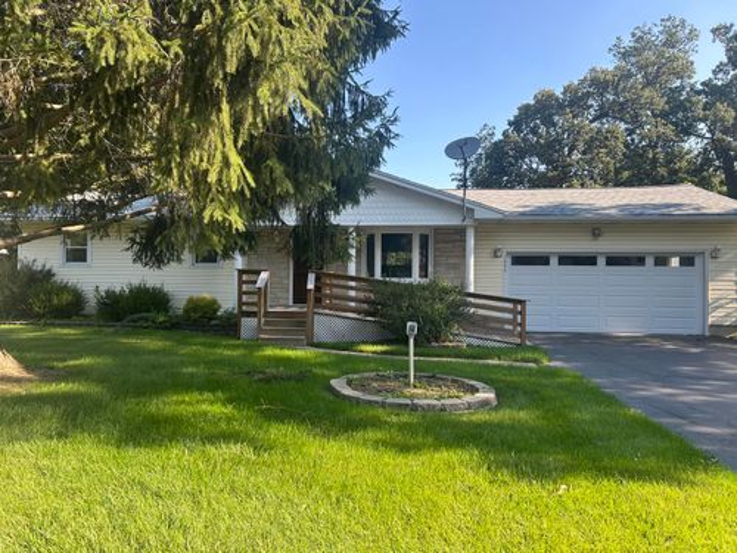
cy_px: 276
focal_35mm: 26
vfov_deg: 53.1
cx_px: 368
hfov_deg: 67.3
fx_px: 554
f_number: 1.5
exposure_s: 1/611
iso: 50
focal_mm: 5.7
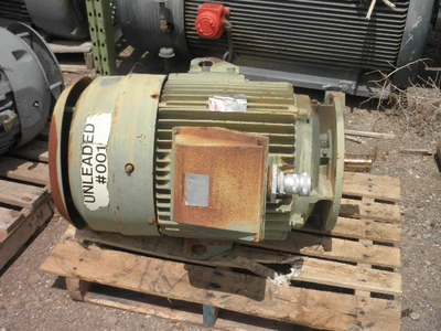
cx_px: 220
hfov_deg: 42.9
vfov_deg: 32.9
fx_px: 561
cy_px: 166
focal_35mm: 44
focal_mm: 7.9
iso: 64
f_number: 9.6
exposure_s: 1/160
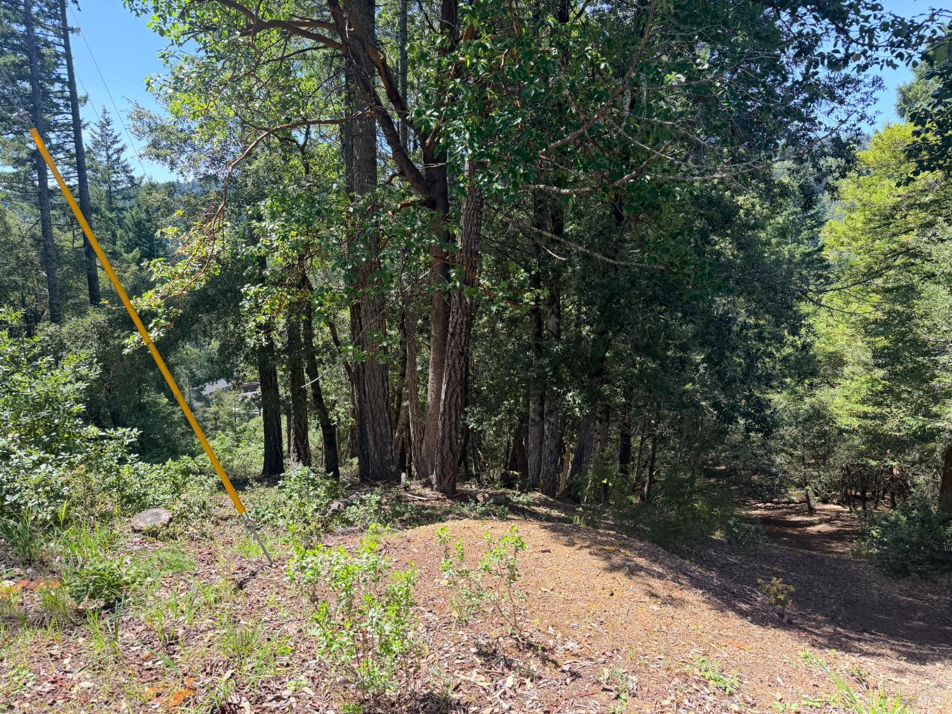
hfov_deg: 71.6
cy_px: 357
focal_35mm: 24
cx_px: 476
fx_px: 660
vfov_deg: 56.8
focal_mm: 6.76
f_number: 1.78
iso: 100
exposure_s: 1/1018
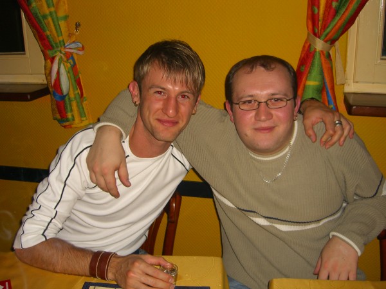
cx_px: 193
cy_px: 144
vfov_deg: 37.7
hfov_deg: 49.0
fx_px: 424
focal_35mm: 38
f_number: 2.8
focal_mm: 7.9
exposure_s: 1/60
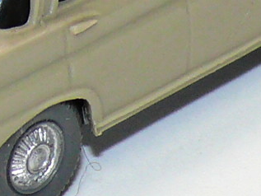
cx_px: 86
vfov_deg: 2.3
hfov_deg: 3.1
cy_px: -59
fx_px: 4797
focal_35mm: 636
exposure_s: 1/30
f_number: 4
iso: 100
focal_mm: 15
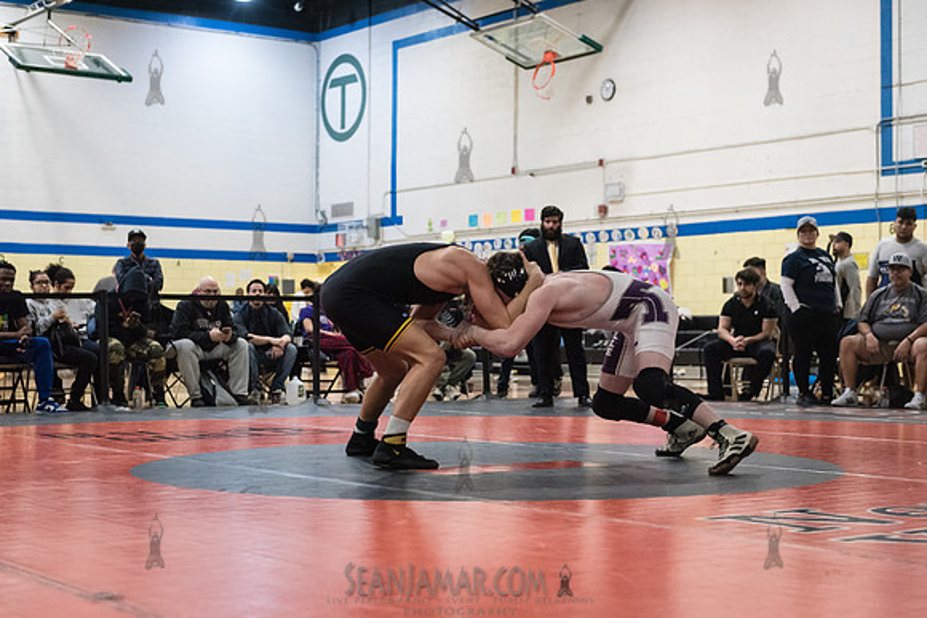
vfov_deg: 22.6
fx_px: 1545
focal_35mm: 60
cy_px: 309
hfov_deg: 33.4
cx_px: 464
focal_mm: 60
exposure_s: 1/500
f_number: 3.2
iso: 8000
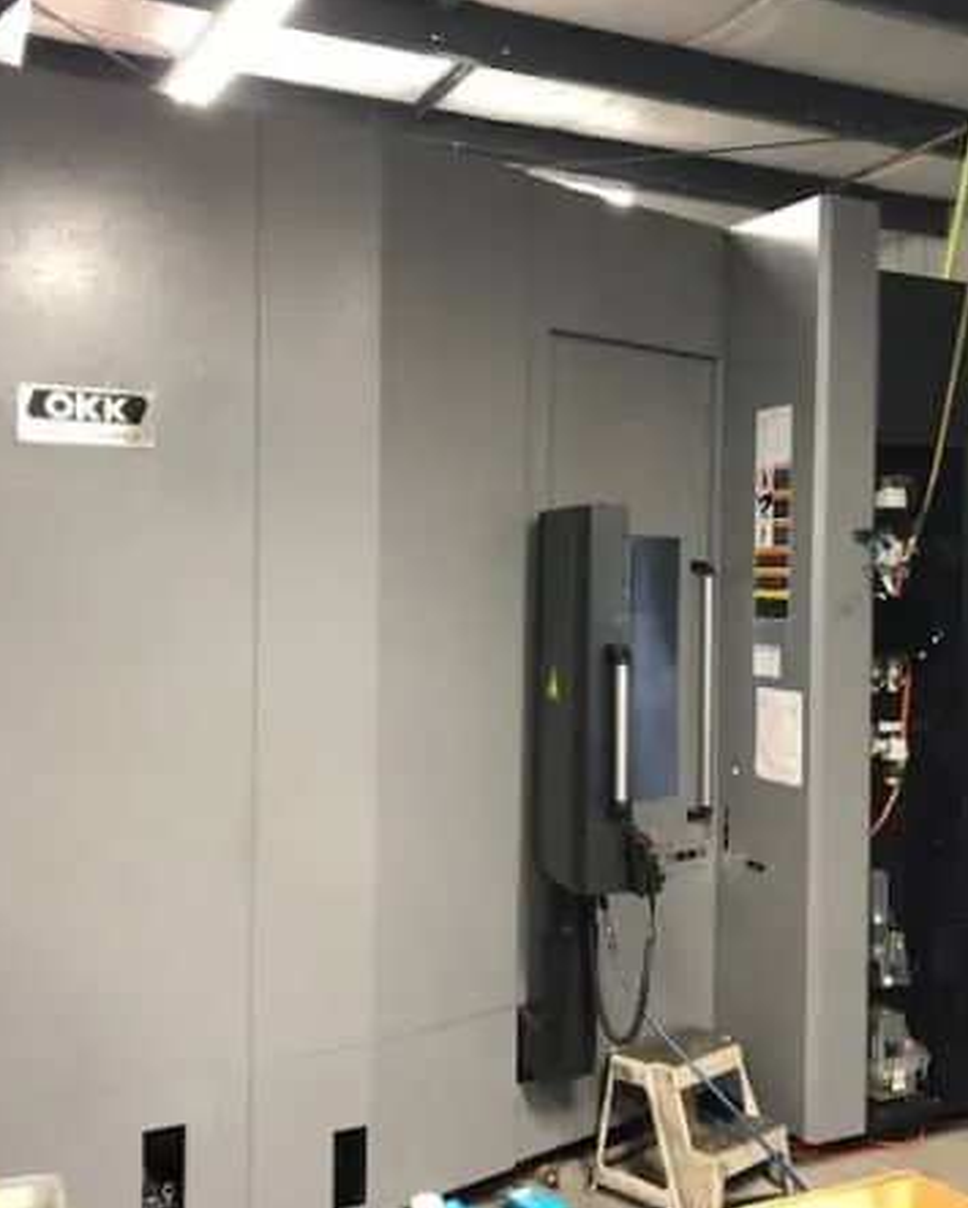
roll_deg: -0.8
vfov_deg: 49.1
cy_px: 603
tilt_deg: -0.3
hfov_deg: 40.1
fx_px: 1324
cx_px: 524
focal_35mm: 37
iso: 64
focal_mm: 4
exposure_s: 1/15
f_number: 1.8
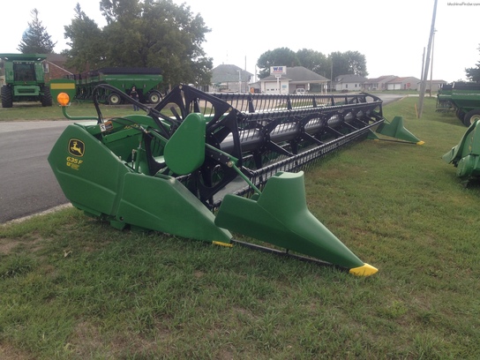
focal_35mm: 35
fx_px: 485
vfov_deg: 40.7
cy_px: 180
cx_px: 240
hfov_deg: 52.6
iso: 64
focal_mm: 4.28
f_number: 2.4
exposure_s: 1/557
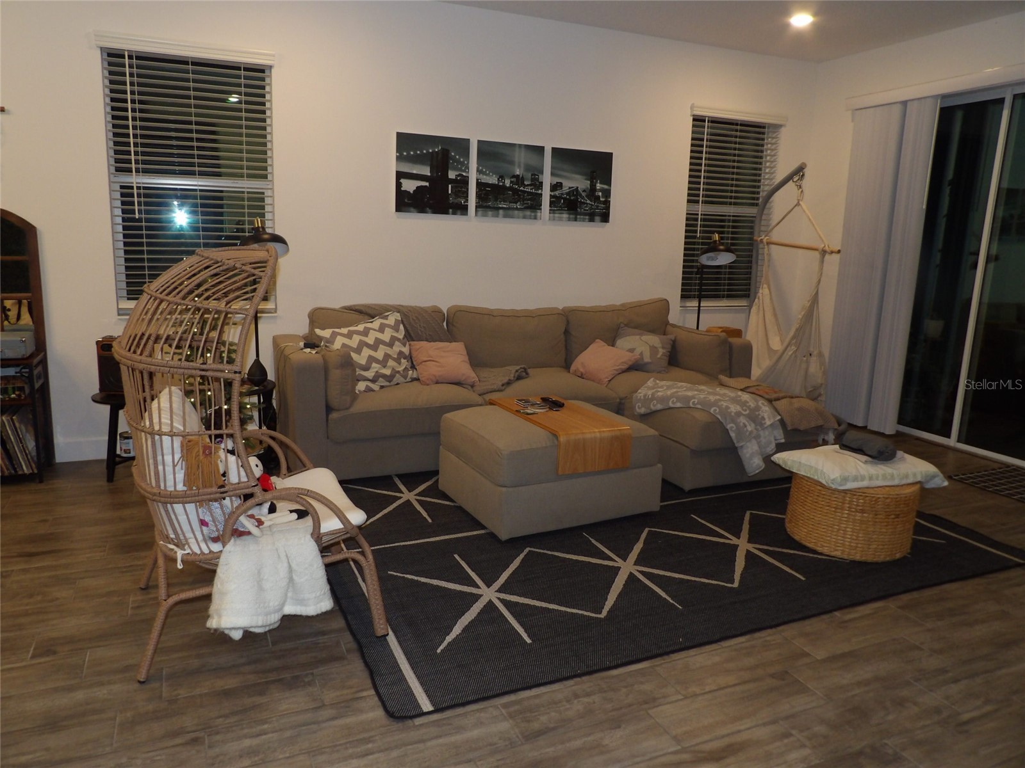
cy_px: 384
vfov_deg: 56.8
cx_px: 512
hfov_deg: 71.6
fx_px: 711
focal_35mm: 24
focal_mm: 4.3
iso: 200
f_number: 3.2
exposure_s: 1/33
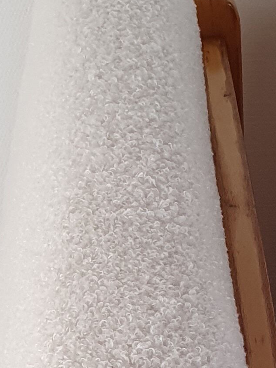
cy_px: 494
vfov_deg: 15.0
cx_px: 381
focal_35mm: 125
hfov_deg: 11.5
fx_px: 1329
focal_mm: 4.32
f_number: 2.4
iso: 125
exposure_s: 1/100
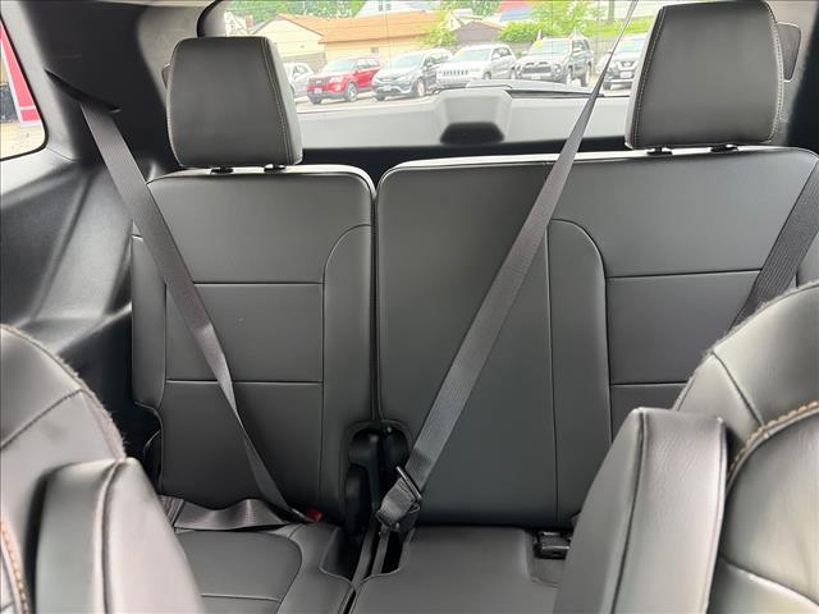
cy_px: 307
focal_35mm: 26
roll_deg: +4.9
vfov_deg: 53.1
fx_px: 615
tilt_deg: -22.7
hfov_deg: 67.3
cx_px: 410
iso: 500
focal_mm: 5.96
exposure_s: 1/60
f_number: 1.6
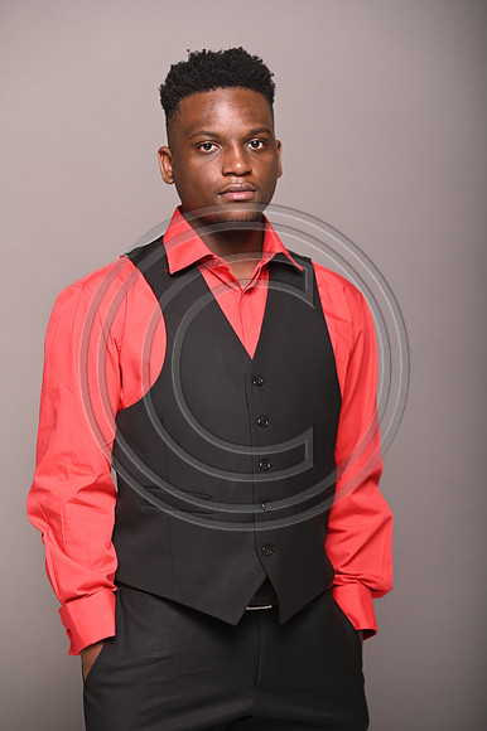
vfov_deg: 17.1
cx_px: 244
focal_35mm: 120
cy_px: 366
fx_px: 2438
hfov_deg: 11.4
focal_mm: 120
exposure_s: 1/200
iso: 250
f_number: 4
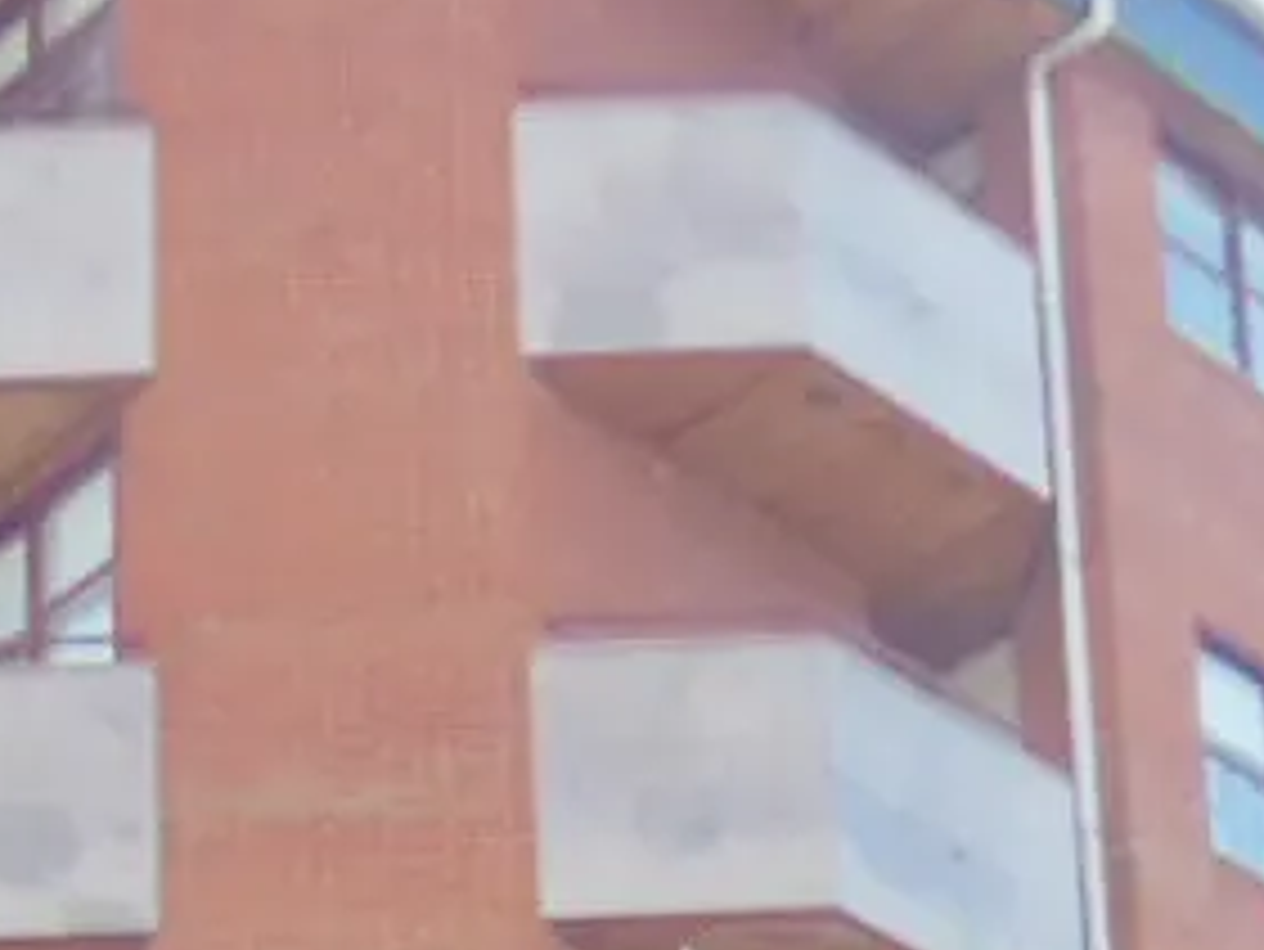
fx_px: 6028
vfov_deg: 8.2
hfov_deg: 12.0
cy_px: 2323
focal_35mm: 165
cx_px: 427
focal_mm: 5.2
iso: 125
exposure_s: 1/320
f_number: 3.7
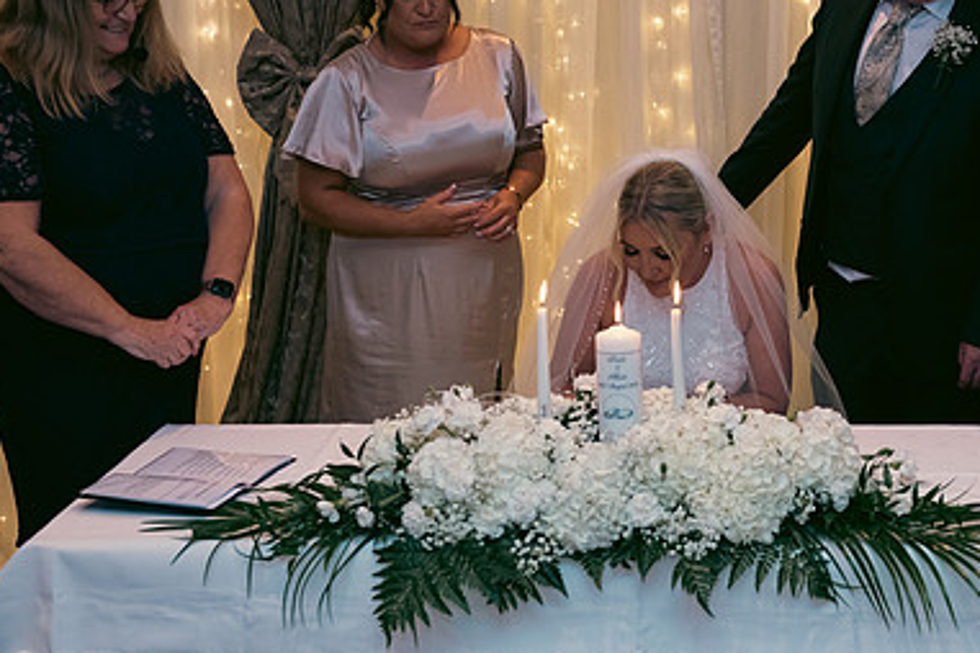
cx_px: 653
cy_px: 240
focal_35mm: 73
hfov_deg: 27.5
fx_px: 1987
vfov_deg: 18.6
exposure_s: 1/160
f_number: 3.5
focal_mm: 48
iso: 800
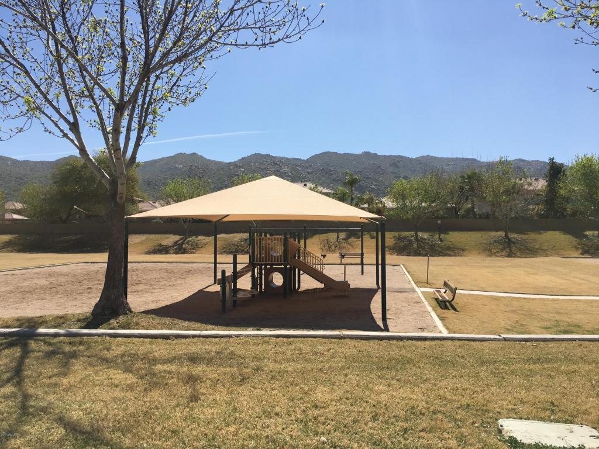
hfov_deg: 61.7
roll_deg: +0.5
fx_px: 502
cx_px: 300
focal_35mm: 29
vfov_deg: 48.2
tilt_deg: +0.9
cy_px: 224
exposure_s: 1/2481
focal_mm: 4.15
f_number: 2.2
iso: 25
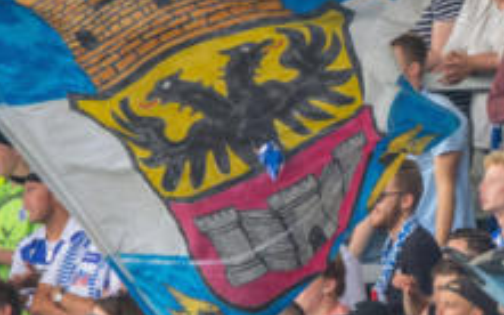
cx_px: 472
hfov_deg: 1.5
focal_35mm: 1382
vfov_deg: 1.0
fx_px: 18978
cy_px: 280
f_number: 4
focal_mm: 220
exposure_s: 1/1000
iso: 800
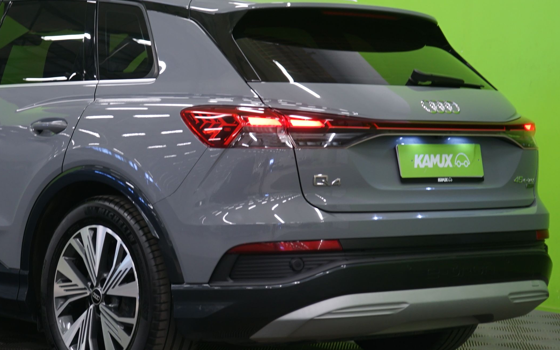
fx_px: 1465
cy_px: 132
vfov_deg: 13.6
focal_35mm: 96
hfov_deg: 21.4
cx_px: 131
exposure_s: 1/8
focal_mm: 50
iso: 400
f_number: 5
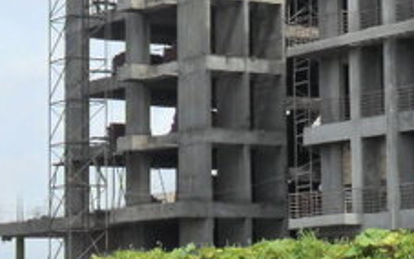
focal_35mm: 160
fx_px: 1806
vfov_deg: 8.1
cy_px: -41
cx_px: 538
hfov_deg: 12.7
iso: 100
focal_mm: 7.8
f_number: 4.5
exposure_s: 1/500
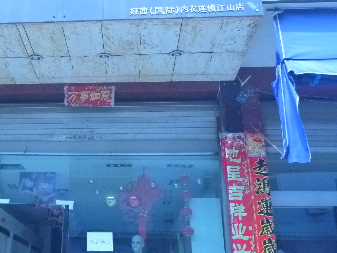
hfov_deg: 38.3
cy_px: 117
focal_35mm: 48
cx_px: 73
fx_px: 467
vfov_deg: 30.3
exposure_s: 1/160
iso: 800
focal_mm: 5
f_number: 10
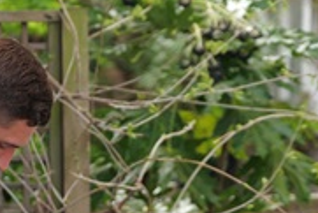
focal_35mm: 221
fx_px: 1954
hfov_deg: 9.1
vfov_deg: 6.2
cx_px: -118
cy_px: 254
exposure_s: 1/250
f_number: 2.8
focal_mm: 50
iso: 1000
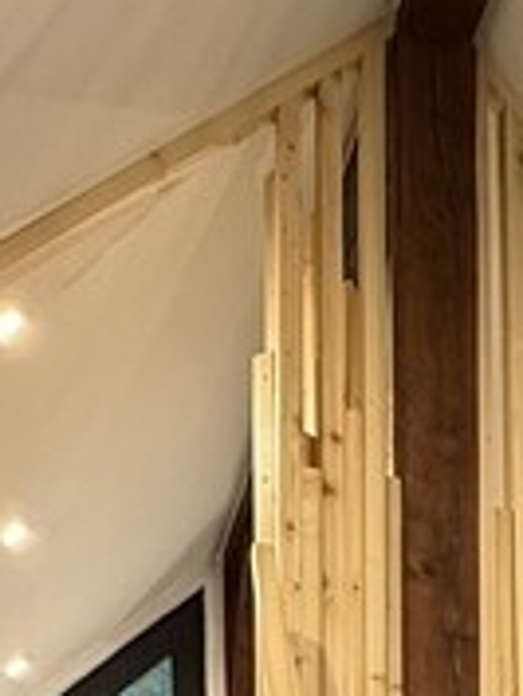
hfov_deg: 16.5
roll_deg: +0.6
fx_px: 1630
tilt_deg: +1.0
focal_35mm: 81
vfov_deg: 19.4
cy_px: 1176
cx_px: 806
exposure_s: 1/50
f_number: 2.2
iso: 200
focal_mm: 2.22
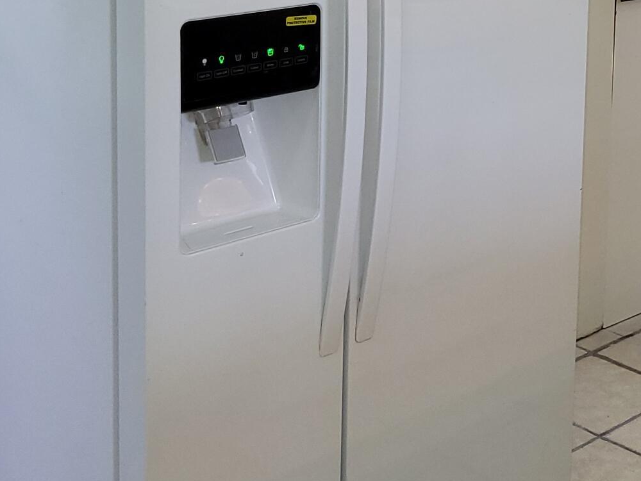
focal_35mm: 78
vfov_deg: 18.3
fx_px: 1444
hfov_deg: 23.4
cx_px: 710
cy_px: -32
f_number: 1.8
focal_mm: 5.4
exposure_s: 1/60
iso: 125
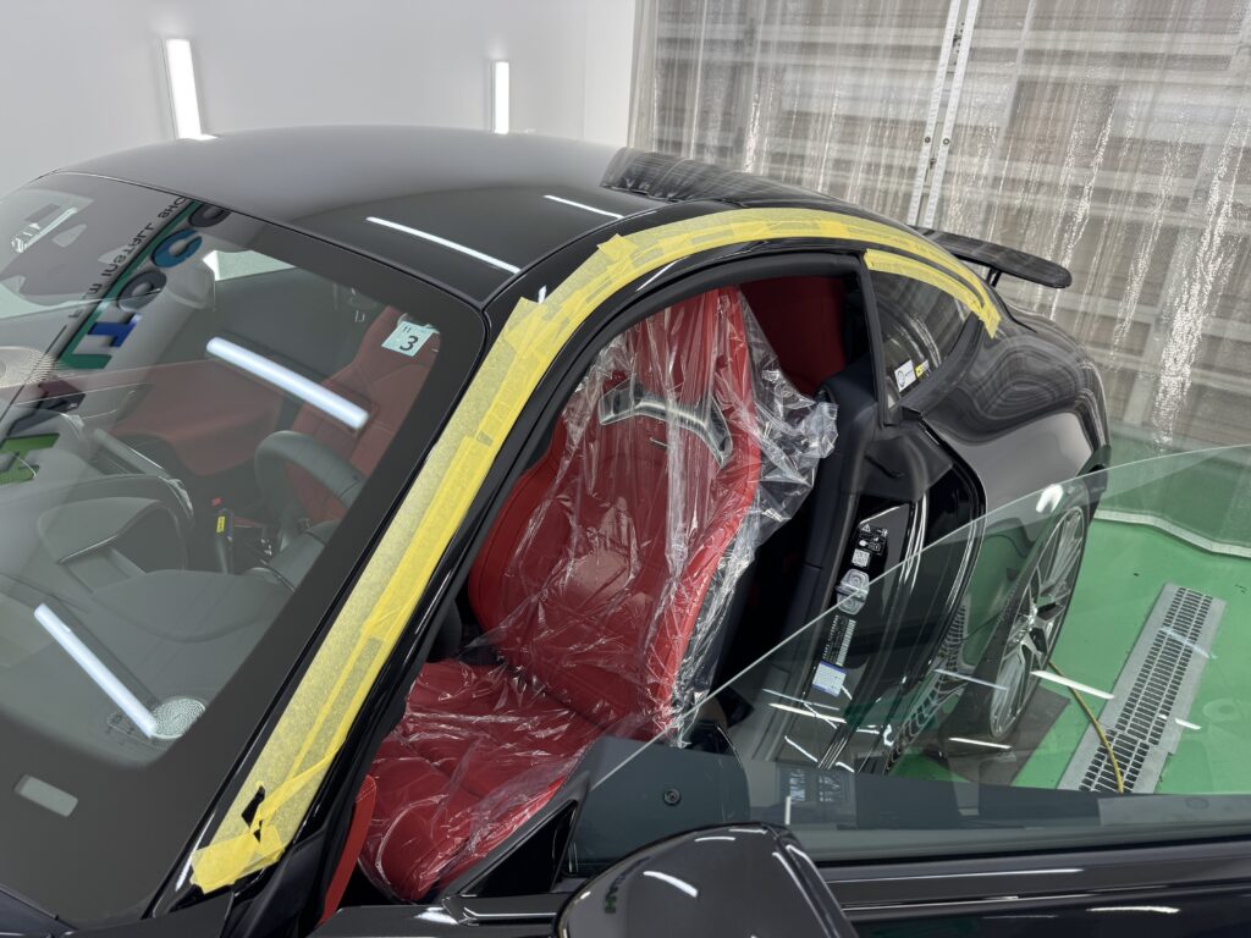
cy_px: 469
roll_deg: -3.3
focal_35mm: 24
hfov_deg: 71.6
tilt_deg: -24.2
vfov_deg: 56.8
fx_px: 867
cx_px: 626
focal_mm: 6.76
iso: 64
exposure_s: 1/125
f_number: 1.78
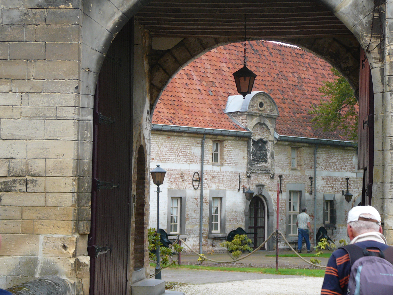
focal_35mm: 105
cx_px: 196
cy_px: 148
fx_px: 1192
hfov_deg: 18.7
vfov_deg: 14.1
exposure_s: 1/50
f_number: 3.9
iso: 100
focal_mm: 15.6
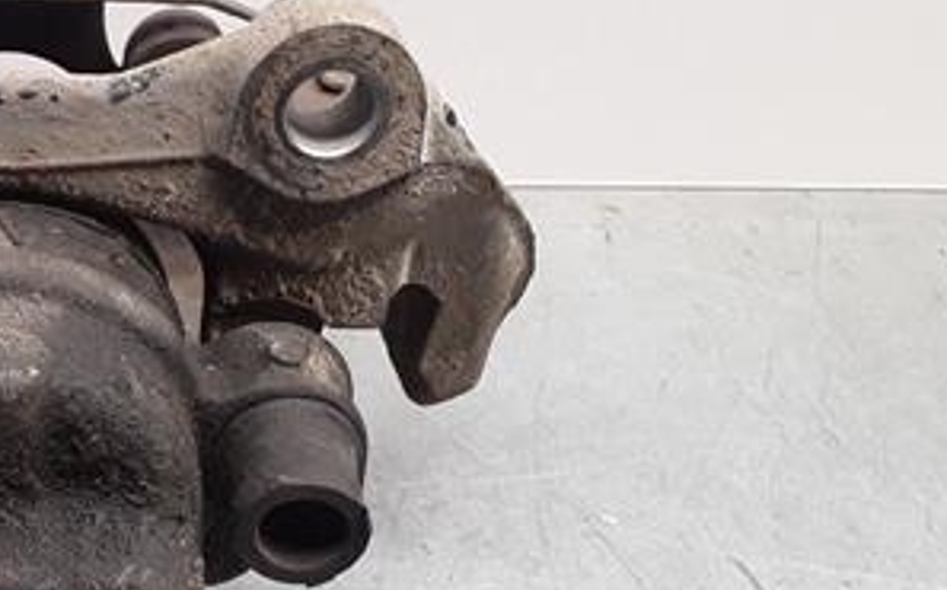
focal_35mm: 64
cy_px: 373
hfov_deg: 29.6
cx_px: -32
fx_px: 1650
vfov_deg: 20.2
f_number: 1.9
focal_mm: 2.91
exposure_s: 1/50
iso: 64
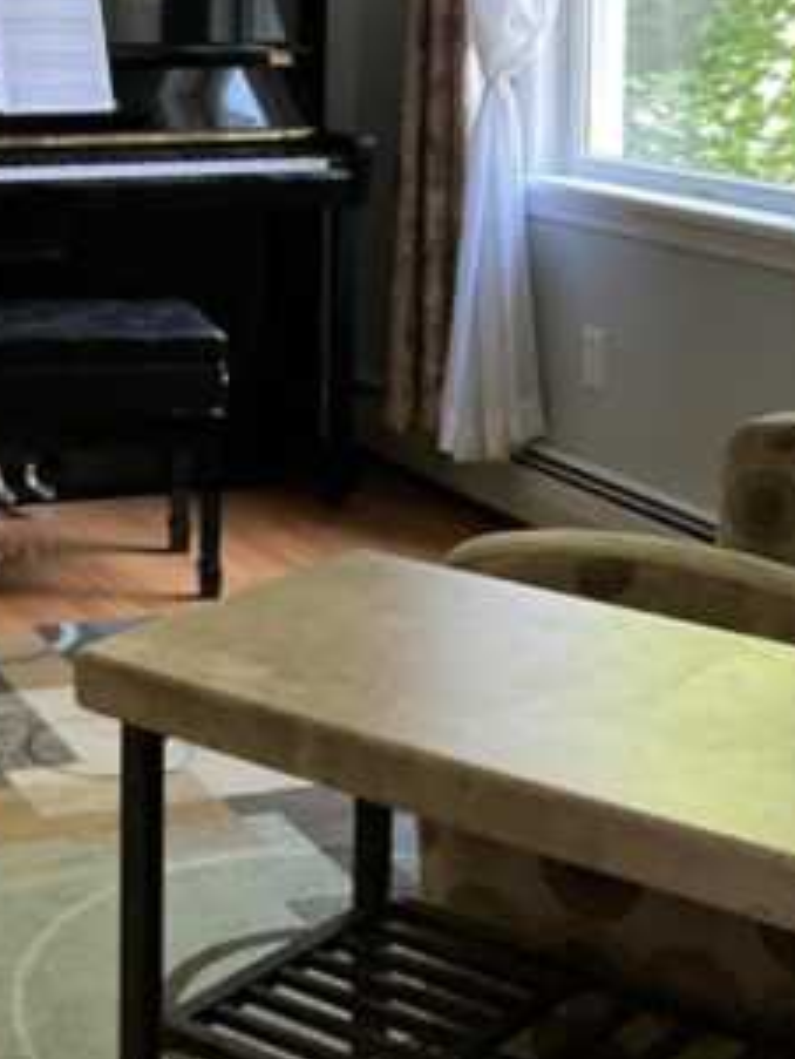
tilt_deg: -3.3
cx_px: -53
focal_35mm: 74
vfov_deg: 25.6
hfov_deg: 19.2
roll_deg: -1.3
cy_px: 127
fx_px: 2264
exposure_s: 1/60
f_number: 1.8
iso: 100
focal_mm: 3
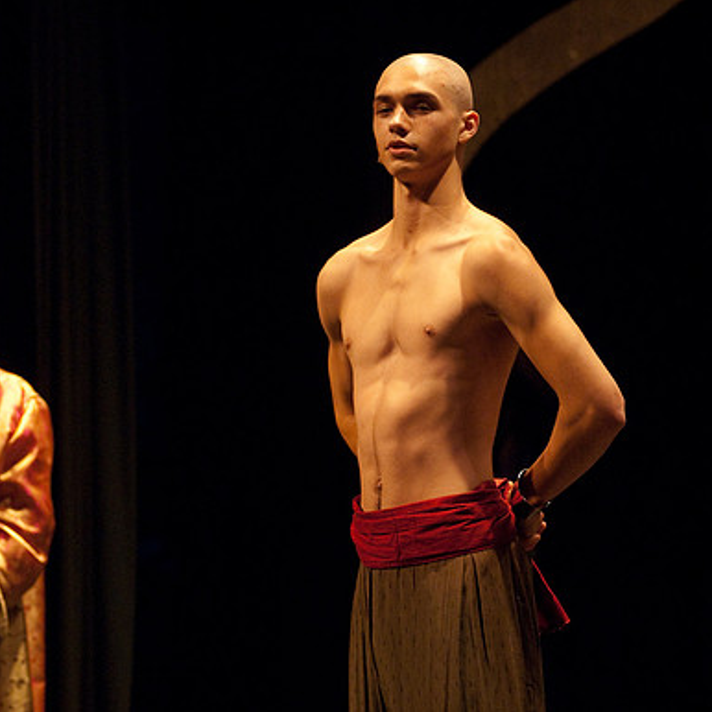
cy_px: 356
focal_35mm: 211
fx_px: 4910
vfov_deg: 8.3
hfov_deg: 8.3
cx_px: 249
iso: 1000
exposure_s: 1/160
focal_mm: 110
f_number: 2.8
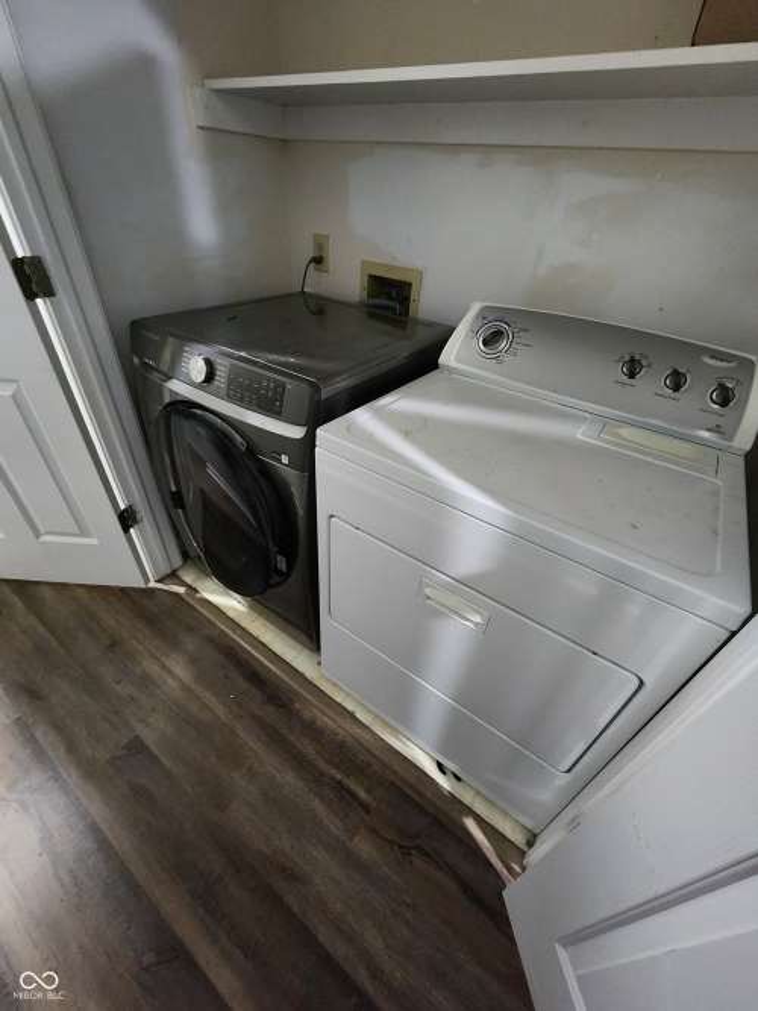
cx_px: 379
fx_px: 380
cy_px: 506
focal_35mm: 13
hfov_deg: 89.9
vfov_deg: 106.2
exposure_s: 1/24
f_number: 2.2
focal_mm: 2.2
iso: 1000
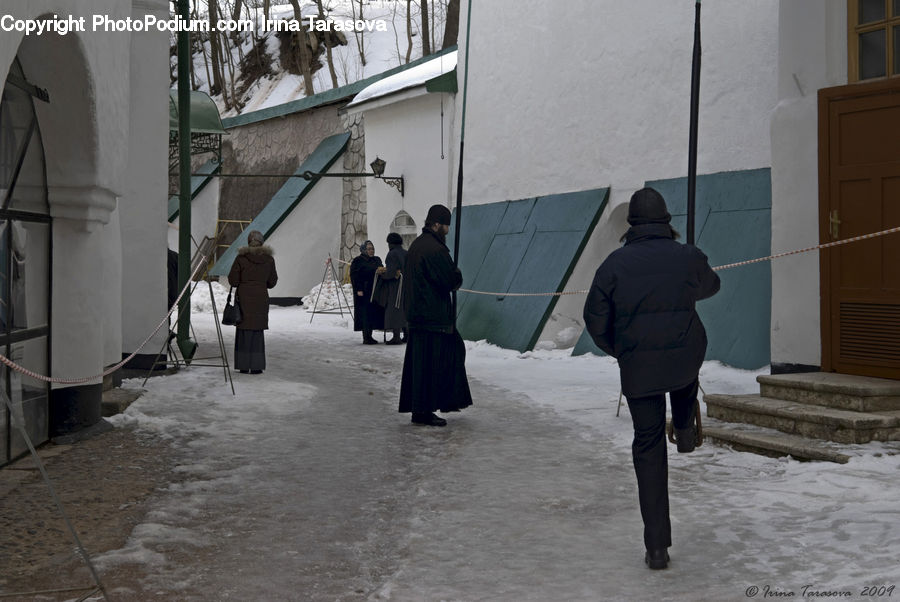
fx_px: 1201
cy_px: 301
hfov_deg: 41.1
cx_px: 450
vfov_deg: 28.1
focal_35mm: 48
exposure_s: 1/60
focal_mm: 32
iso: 100
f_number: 5.6
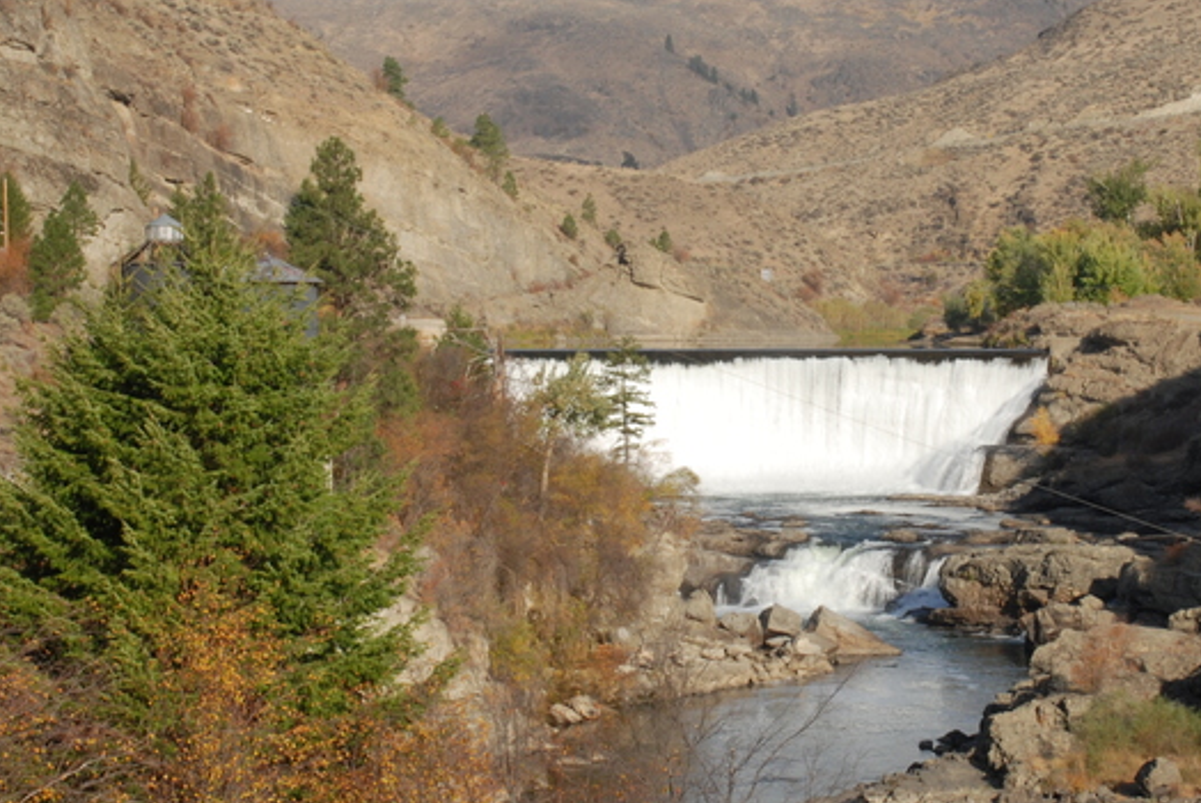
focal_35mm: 110
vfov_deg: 12.5
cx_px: 814
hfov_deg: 18.5
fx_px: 3672
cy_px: 416
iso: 200
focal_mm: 48
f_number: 22
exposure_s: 1/60
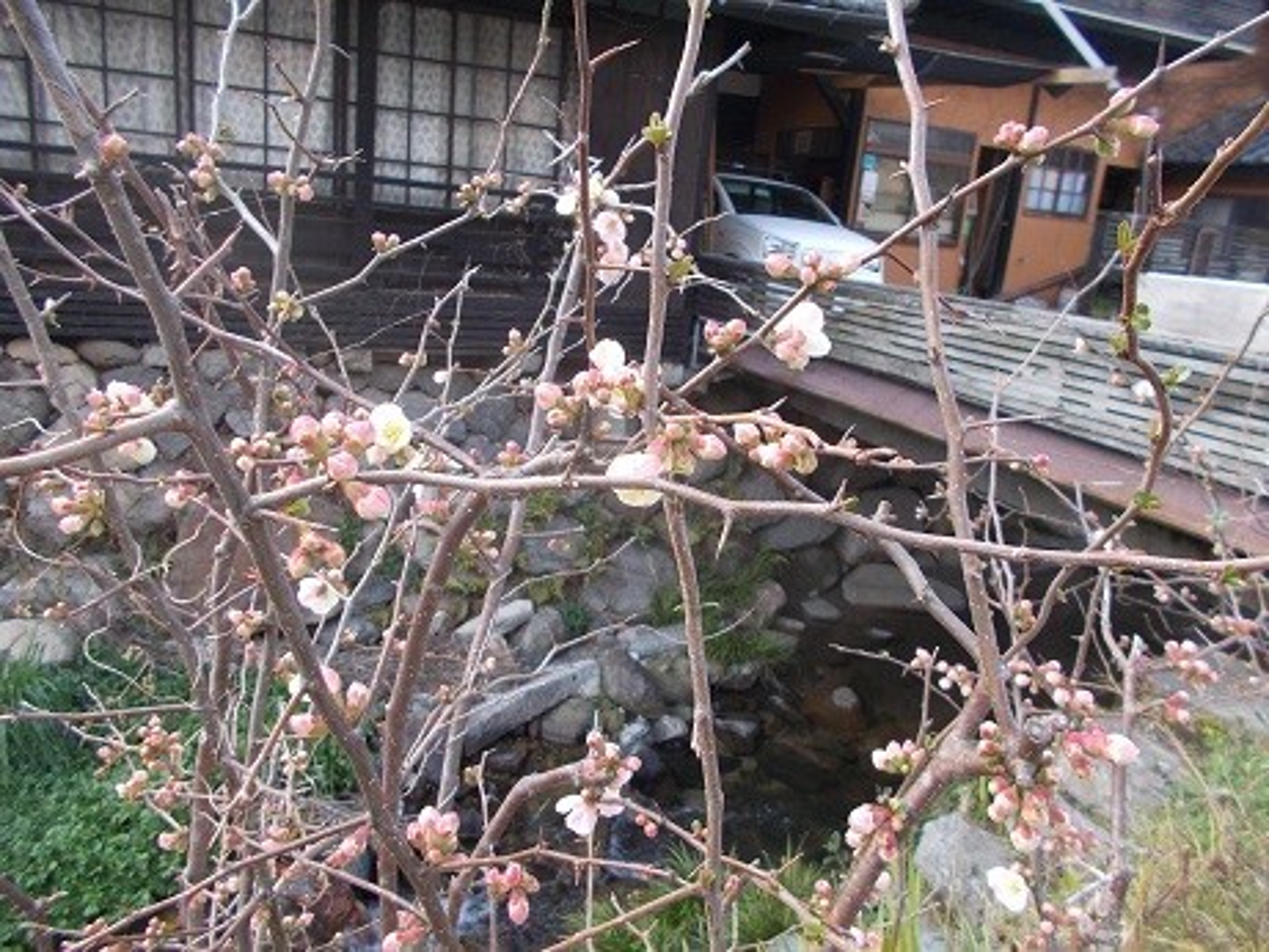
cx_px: 634
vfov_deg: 53.1
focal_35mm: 26
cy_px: 476
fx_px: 953
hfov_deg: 67.3
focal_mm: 4.6
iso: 80
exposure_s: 1/80
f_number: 3.2
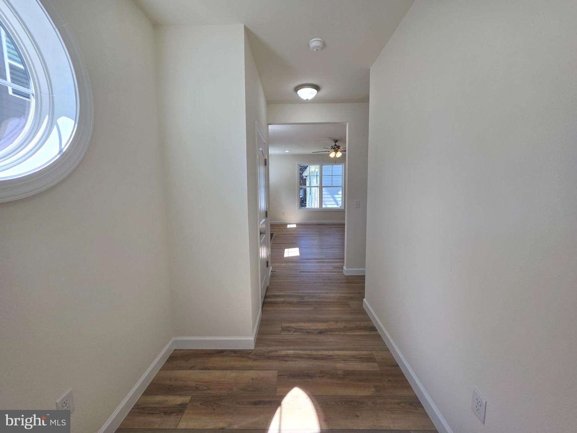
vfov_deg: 89.9
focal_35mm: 13
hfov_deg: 106.2
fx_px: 217
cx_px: 288
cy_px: 216
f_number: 1.9
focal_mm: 2.2
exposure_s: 1/279
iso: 32
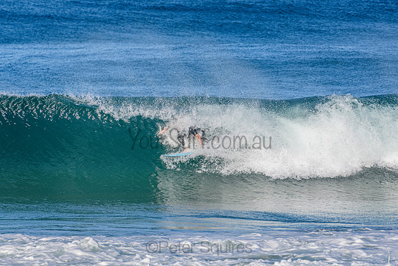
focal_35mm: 750
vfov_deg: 1.8
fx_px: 8293
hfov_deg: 2.7
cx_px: 199
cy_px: 133
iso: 320
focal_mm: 500
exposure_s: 1/2000
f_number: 5.6
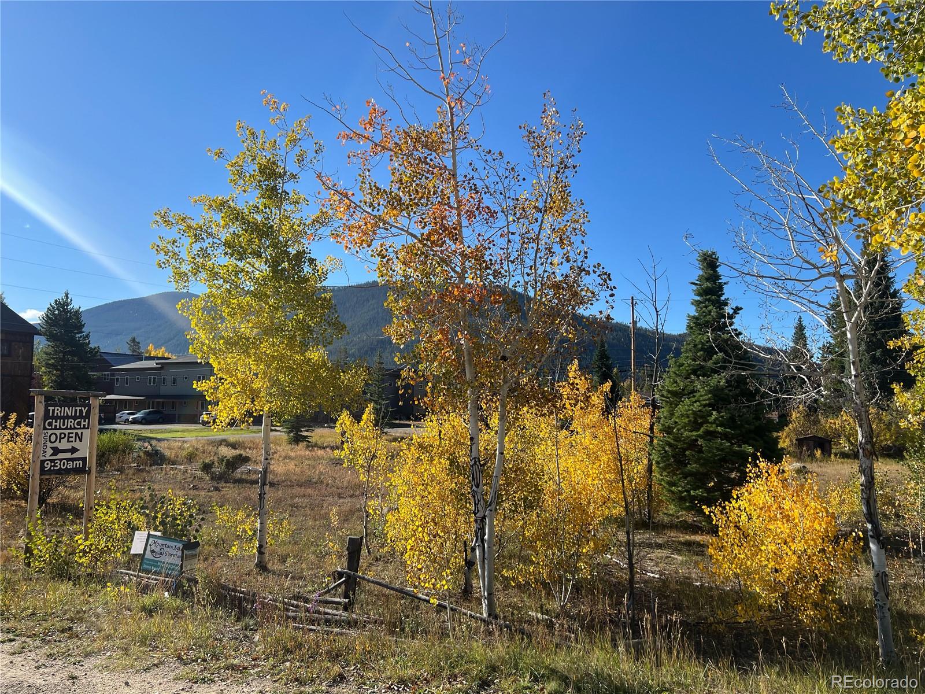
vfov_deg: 53.1
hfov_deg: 67.3
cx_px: 462
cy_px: 347
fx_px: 695
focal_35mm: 26
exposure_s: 1/3257
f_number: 1.5
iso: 50
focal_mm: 5.7
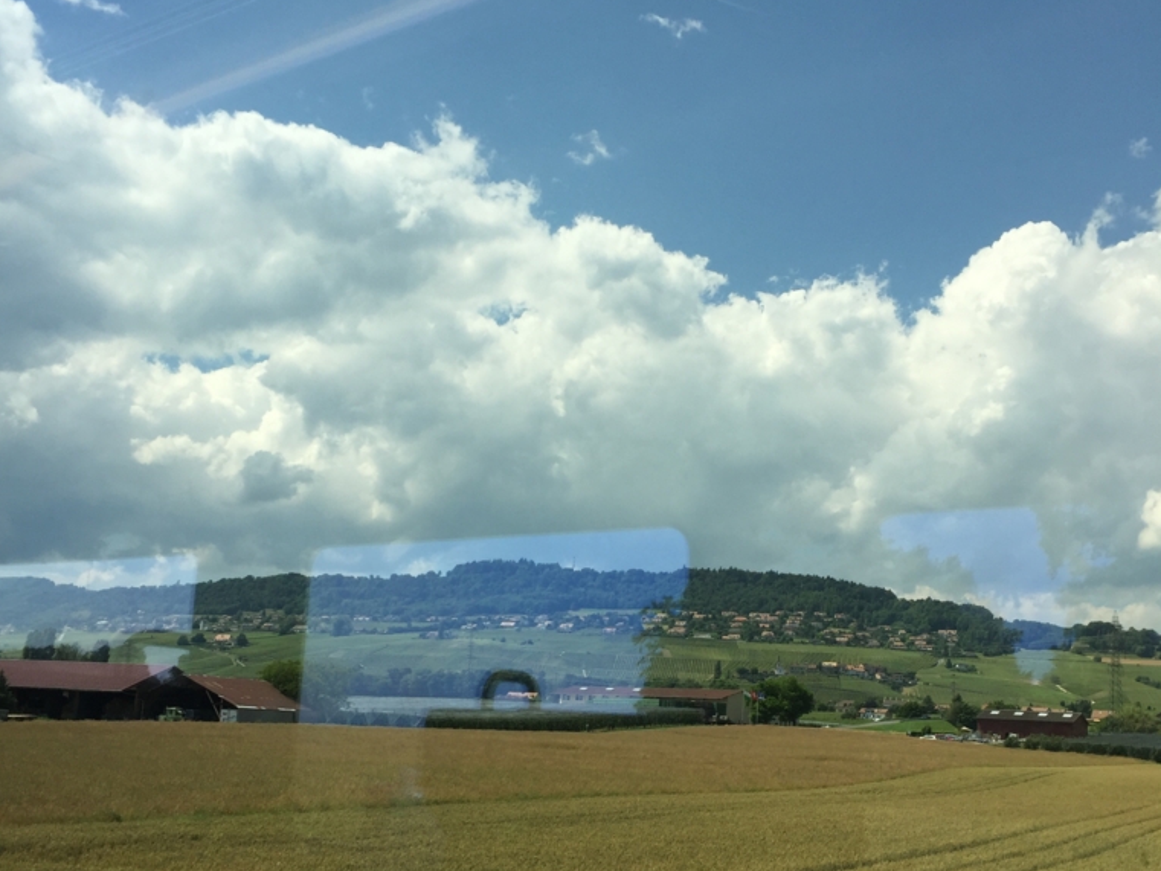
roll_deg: -2.0
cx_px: 584
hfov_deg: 47.9
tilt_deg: +8.3
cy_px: 560
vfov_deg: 36.6
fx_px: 1308
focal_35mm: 39
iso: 32
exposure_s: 1/2083
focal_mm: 4.15
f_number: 2.2
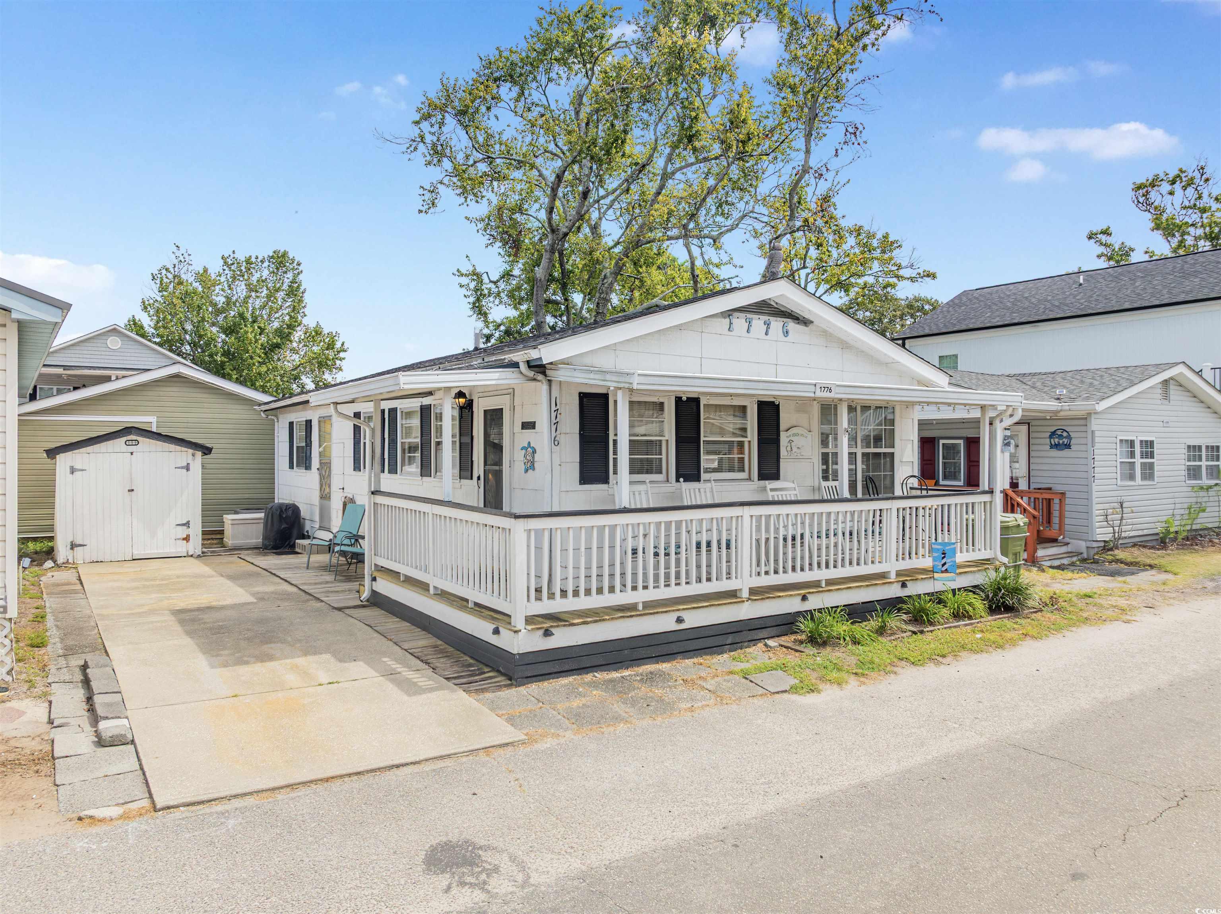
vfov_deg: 56.8
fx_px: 846
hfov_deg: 71.6
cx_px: 610
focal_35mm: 24
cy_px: 457
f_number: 2.8
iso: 100
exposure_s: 1/2500
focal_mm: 12.29
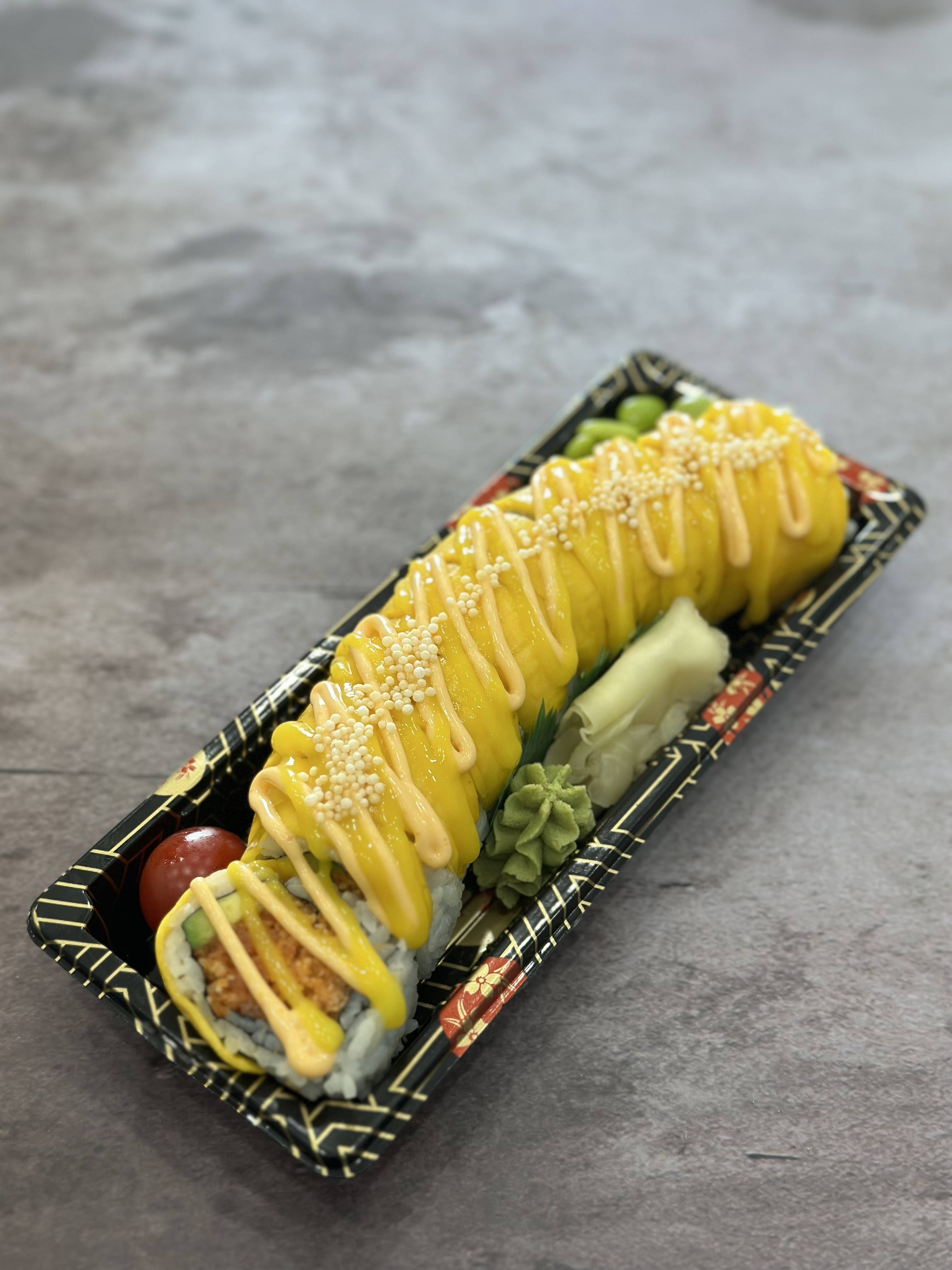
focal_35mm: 48
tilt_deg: -52.8
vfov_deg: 39.7
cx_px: 476
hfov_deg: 30.3
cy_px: 635
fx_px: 1760
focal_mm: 6.86
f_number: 1.78
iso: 100
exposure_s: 1/120
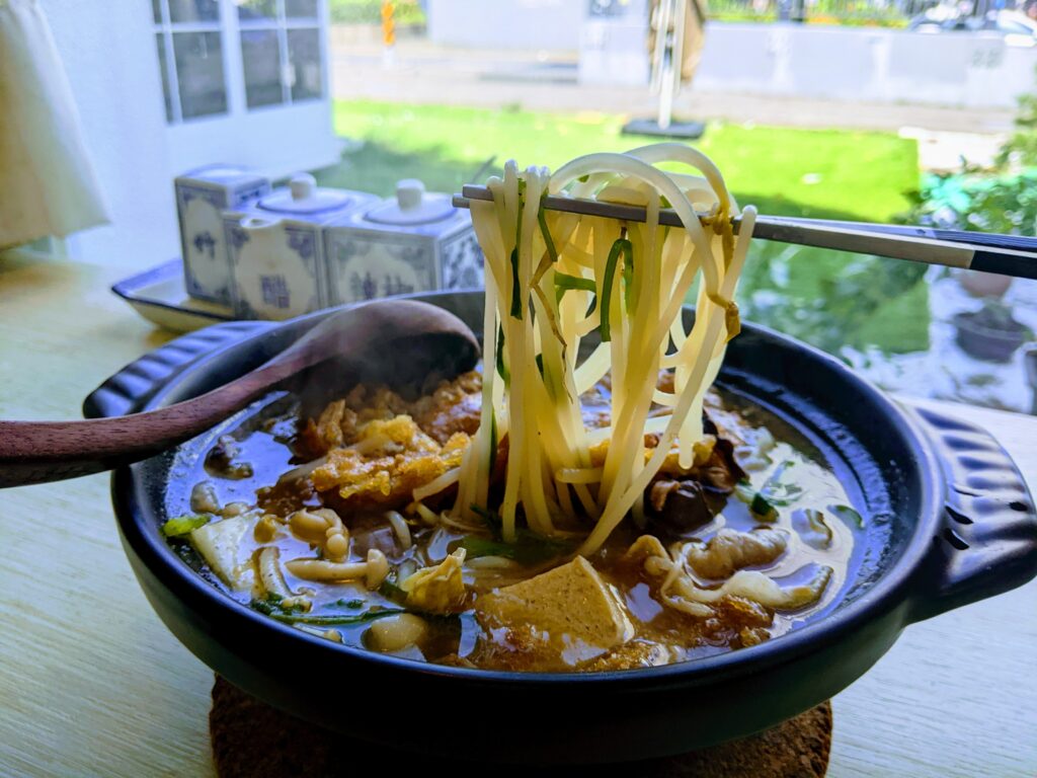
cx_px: 518
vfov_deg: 51.4
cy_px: 389
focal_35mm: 27
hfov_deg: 65.3
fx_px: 809
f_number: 1.8
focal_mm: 4.44
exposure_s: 1/809
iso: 40
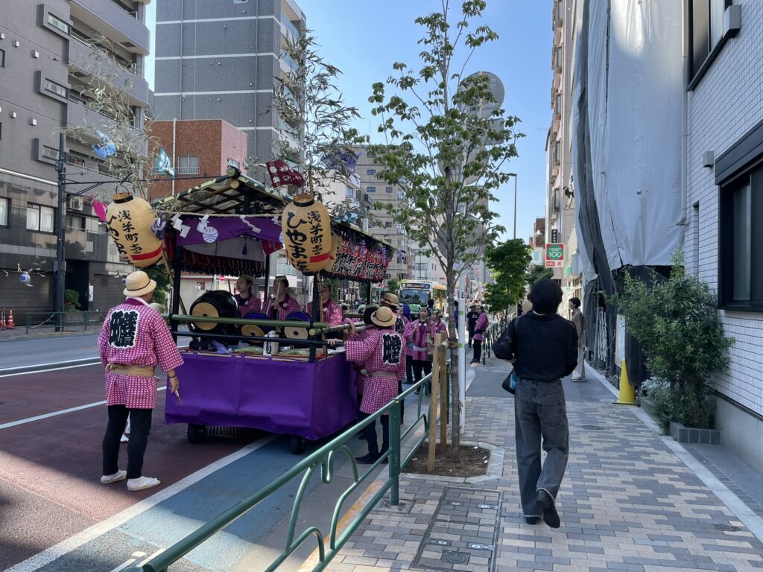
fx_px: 573
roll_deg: -1.7
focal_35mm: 26
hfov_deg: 67.3
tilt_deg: +0.1
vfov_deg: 53.1
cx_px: 382
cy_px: 286
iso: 32
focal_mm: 4.2
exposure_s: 1/855
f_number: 1.6
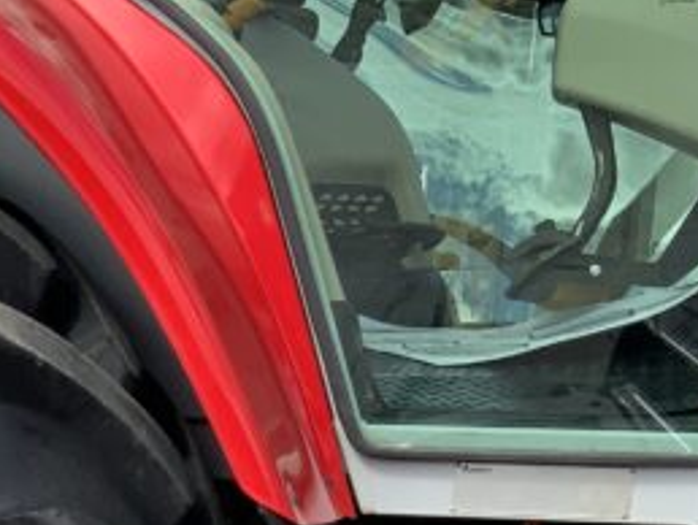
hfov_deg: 15.7
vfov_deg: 12.3
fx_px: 2321
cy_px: 777
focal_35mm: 115
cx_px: -352
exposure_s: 1/759
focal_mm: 3
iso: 16
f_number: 1.8
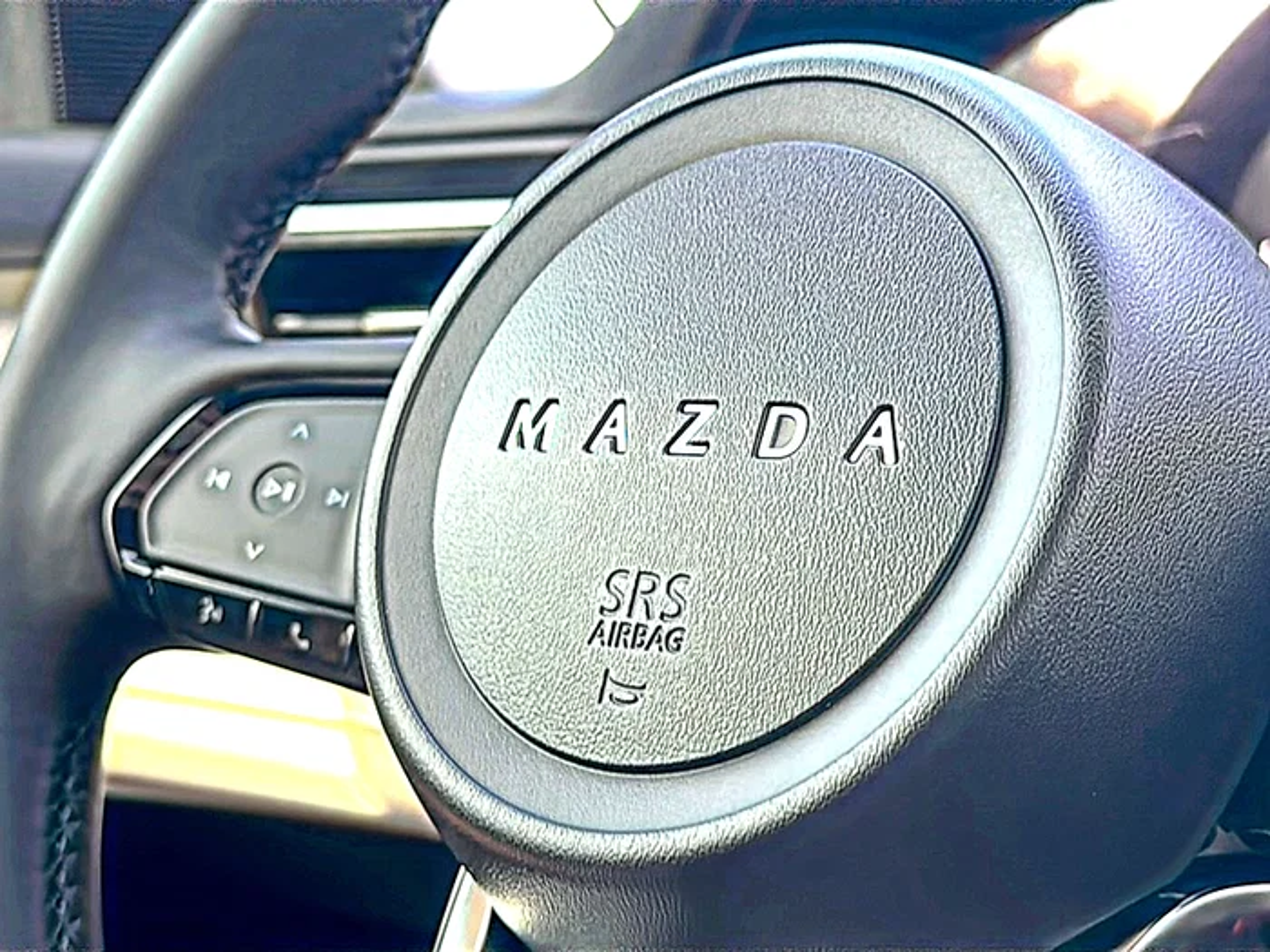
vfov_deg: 29.1
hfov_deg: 38.2
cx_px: 635
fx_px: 1834
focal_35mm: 50
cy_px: 476
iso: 100
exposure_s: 1/167
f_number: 1.78
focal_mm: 6.86
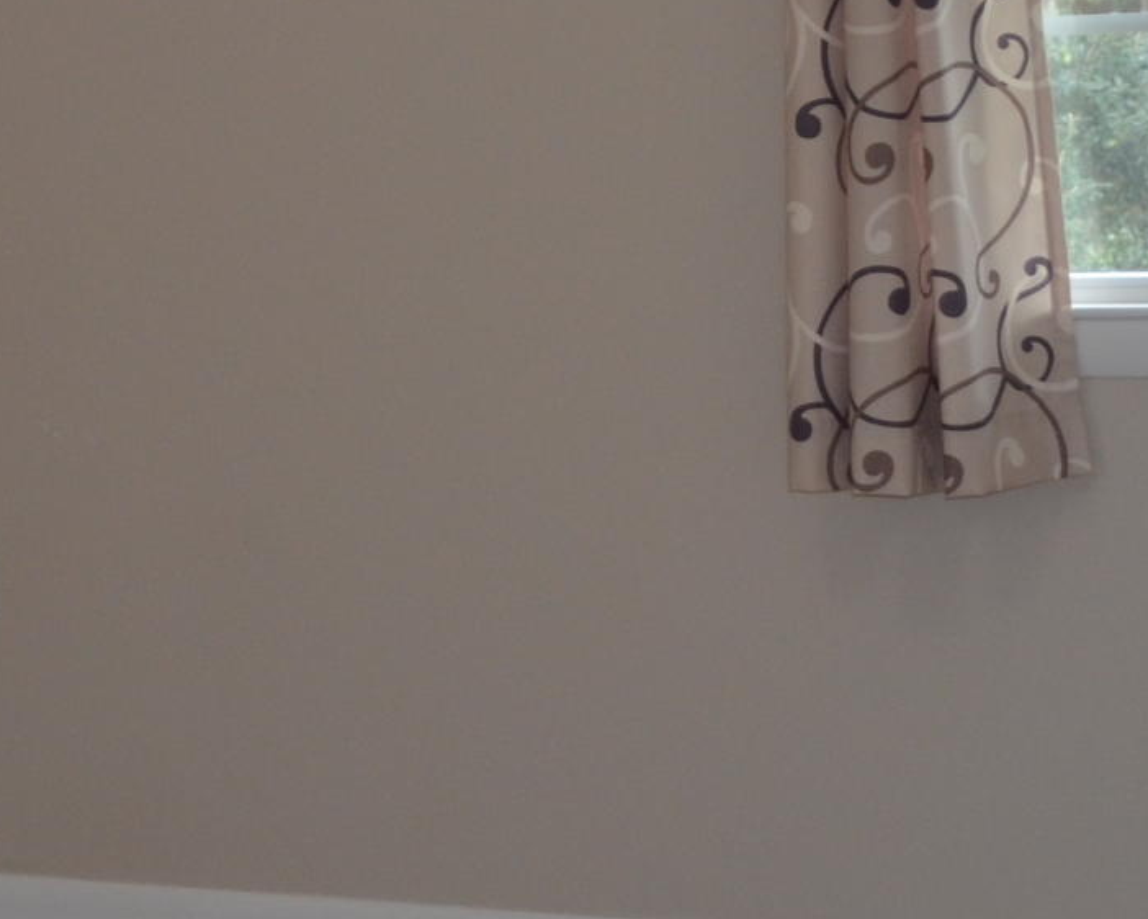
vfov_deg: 14.0
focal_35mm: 108
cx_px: -384
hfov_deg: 16.7
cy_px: -19
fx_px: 3670
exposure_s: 1/125
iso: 400
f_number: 3.5
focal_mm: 18
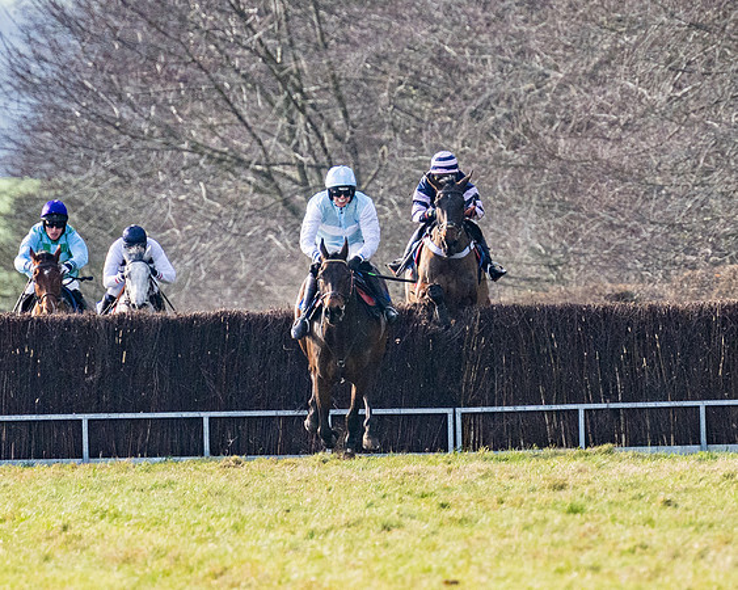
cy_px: 75
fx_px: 19077
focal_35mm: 874
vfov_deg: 1.8
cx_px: 613
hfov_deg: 2.2
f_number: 4
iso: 400
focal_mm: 250
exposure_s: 1/2500
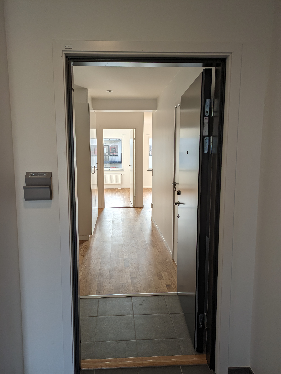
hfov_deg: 54.9
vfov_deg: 69.4
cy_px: 187
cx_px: 140
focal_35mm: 25
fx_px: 270
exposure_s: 1/241
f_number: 1.89
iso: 43
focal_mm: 5.43
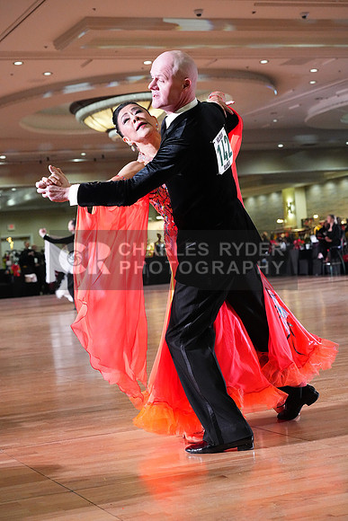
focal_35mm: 70
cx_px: 174
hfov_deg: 19.5
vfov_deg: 28.8
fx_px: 1014
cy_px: 260
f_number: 5.6
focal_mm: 70
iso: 10000
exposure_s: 1/400
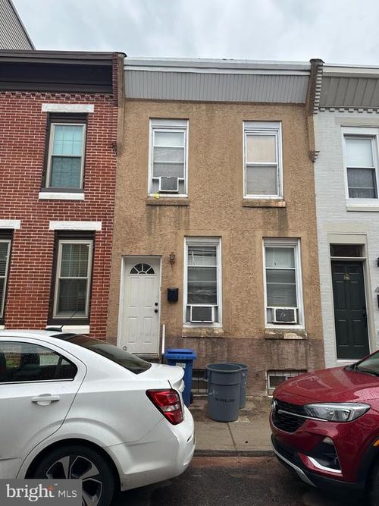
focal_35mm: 24
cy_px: 253
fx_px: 350
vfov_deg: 71.6
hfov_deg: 56.8
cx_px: 190
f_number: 1.78
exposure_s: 1/179
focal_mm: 6.86
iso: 64
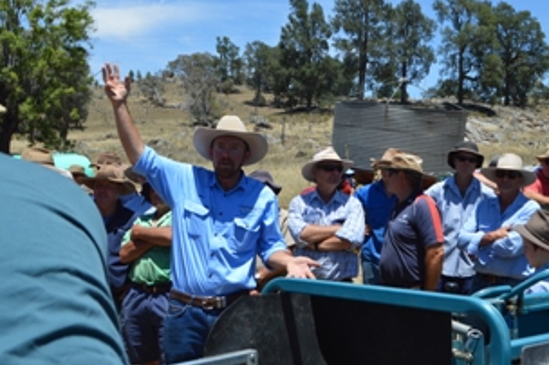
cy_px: 136
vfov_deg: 25.4
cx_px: 347
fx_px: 807
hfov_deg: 37.3
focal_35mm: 53
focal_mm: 24
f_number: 8
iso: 100
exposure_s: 1/250
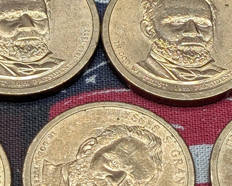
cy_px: 63
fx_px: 1408
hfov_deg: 9.4
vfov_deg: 7.5
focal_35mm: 205
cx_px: 175
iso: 25
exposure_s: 1/77.8
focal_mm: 6.9
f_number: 1.68
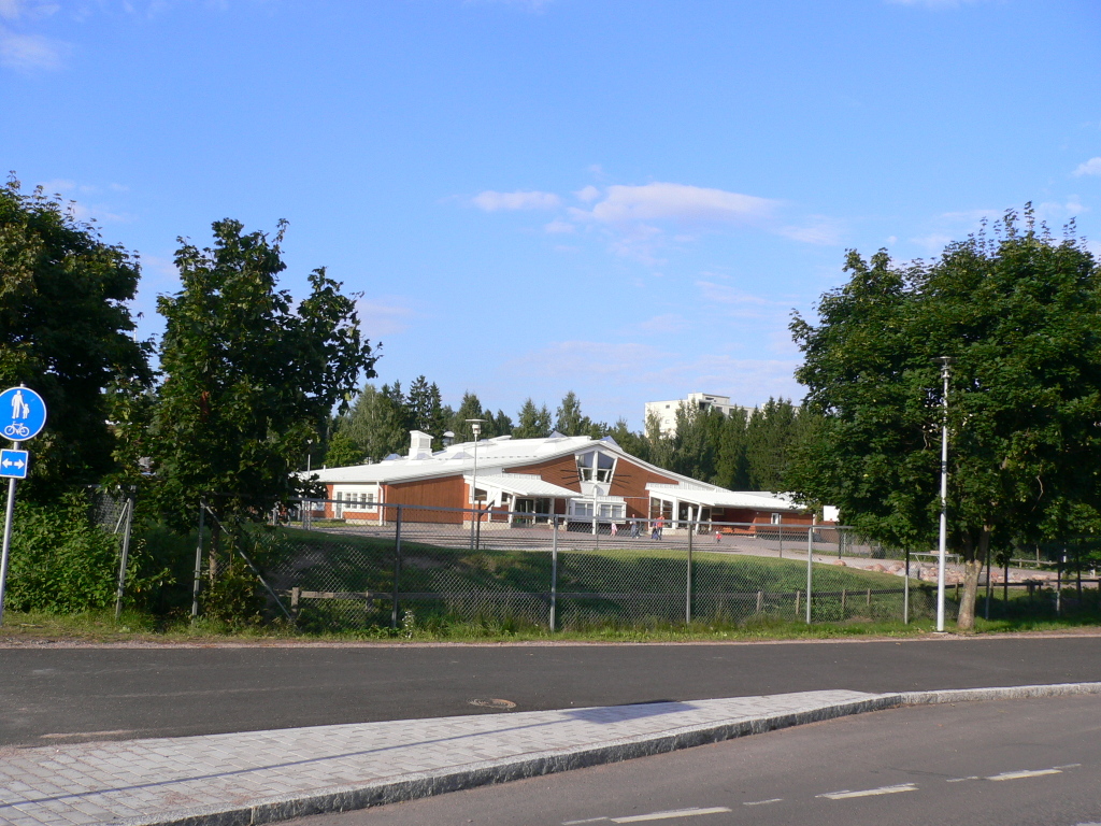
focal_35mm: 35
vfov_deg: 40.7
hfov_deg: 52.6
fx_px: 1113
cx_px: 550
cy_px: 413
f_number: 5.6
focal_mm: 5.8
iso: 80
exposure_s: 1/250
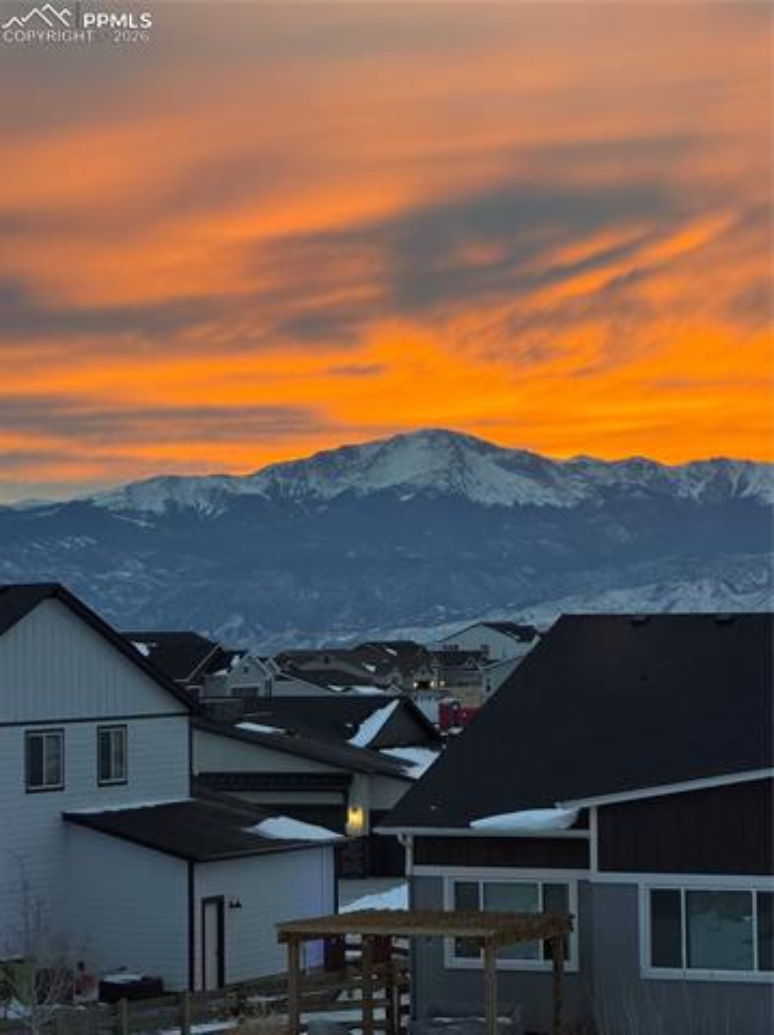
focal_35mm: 120
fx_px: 3584
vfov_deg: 16.4
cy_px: 518
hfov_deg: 12.3
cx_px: 387
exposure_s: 1/99
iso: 200
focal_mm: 15.66
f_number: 2.8
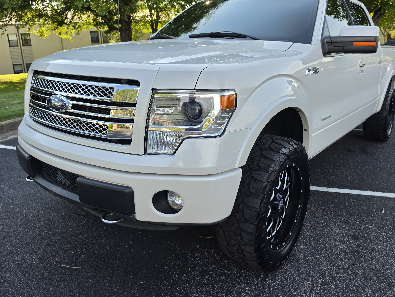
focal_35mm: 27
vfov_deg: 51.1
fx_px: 308
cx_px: 203
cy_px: 123
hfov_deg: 65.3
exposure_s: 1/186
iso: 10
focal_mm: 6.5
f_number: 1.4
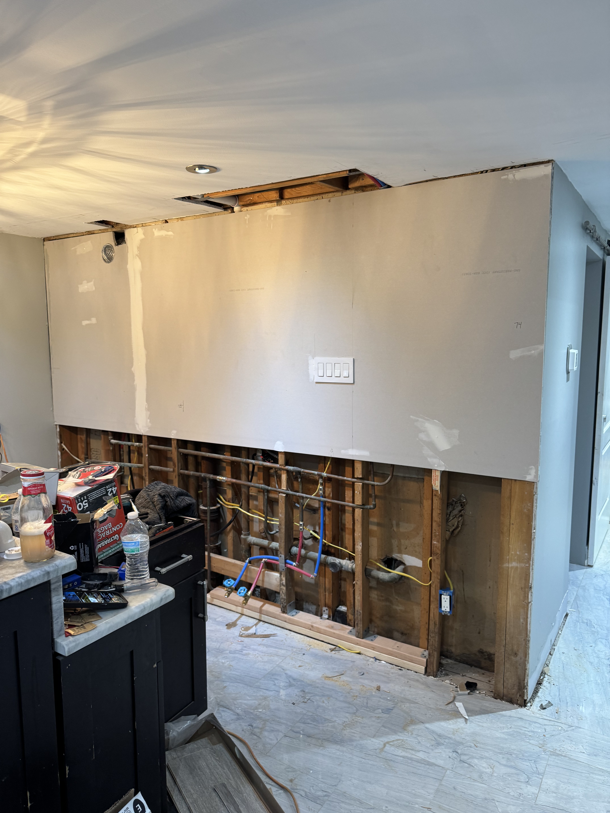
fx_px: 564
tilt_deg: -8.4
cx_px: 305
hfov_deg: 56.8
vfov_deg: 71.6
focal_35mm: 24
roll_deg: -0.8
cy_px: 406
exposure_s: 1/60
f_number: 1.78
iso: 160
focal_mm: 6.76
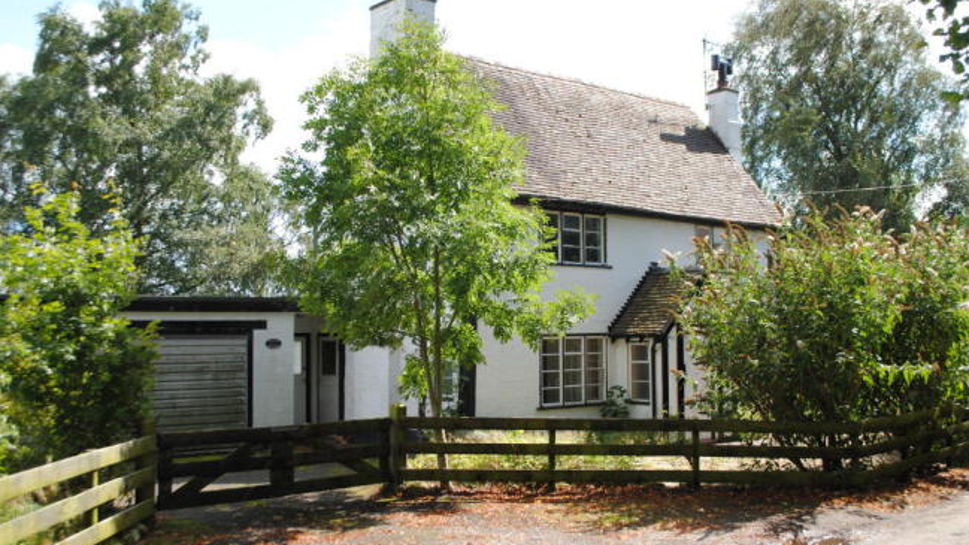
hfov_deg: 52.8
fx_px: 976
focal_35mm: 38
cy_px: 272
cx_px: 486
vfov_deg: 31.2
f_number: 6.3
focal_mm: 24
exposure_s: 1/160
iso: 100
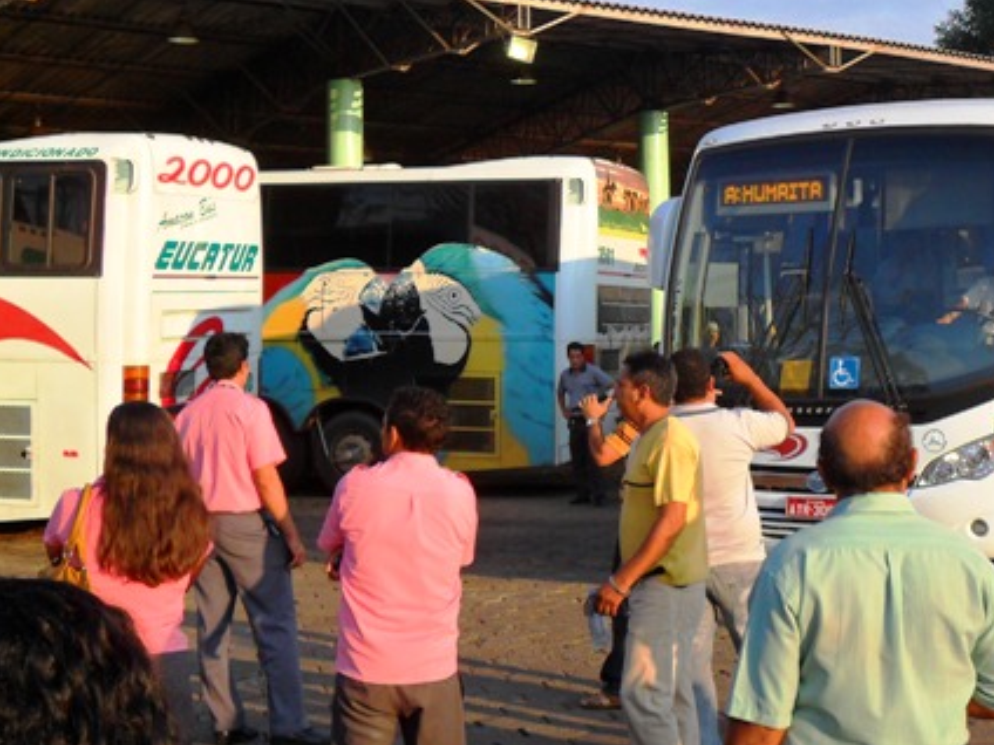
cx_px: 706
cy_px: 220
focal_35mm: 68
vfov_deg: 21.5
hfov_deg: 28.3
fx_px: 1953
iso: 80
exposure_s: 1/500
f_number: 3.5
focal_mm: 8.1
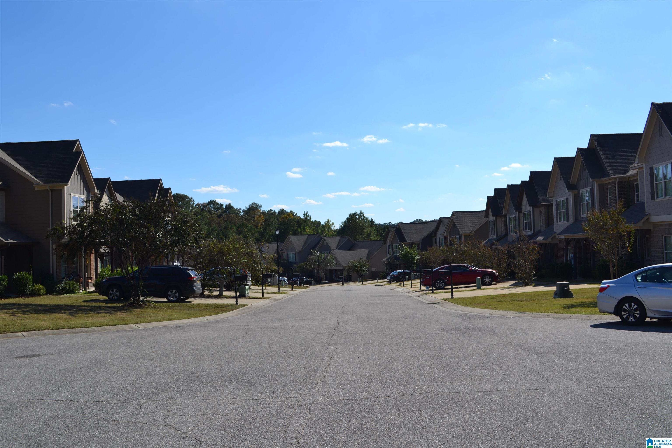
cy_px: 224
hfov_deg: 53.1
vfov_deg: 36.9
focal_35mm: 36
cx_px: 336
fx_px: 672
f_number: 8
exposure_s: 1/320
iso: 100
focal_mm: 24
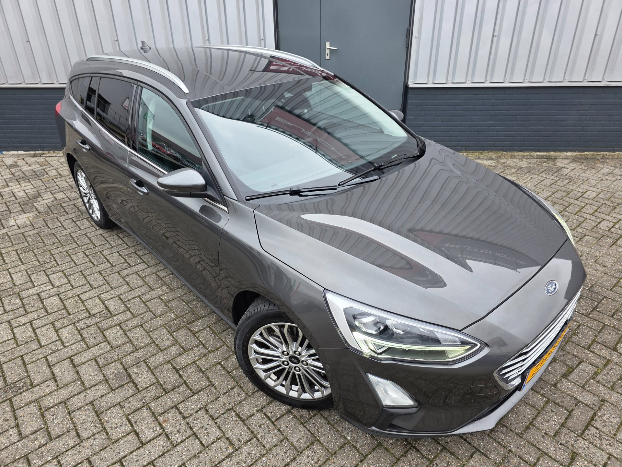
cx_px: 311
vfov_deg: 58.9
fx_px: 413
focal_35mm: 23
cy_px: 234
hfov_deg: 73.9
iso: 80
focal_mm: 6.3
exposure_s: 1/180
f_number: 1.7
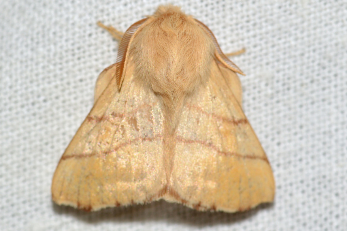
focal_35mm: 164
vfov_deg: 8.4
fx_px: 1580
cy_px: 114
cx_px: 171
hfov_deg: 12.5
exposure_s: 1/200
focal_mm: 100
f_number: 22
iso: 100
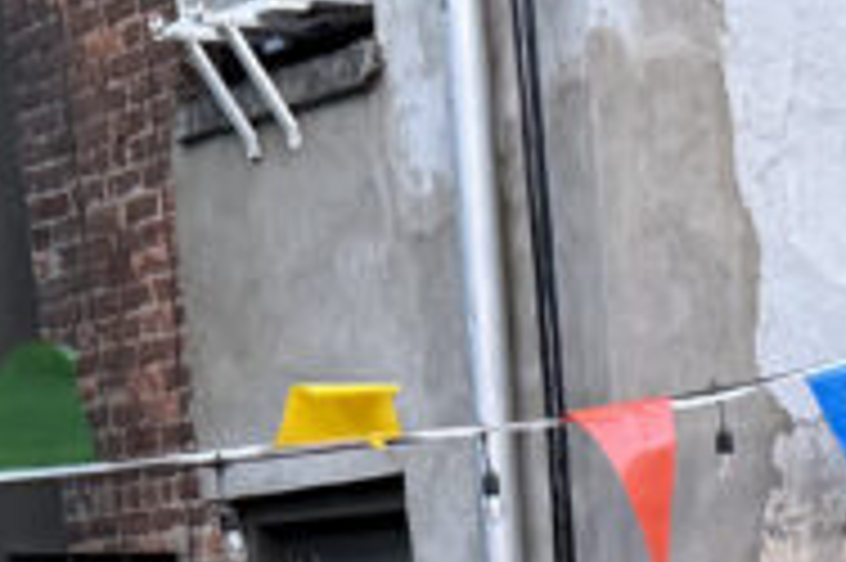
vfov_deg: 8.4
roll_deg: +1.8
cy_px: 1717
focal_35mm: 136
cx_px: 1040
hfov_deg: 14.6
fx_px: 3193
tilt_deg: -17.4
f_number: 1.78
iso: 200
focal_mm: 6.76
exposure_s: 1/94
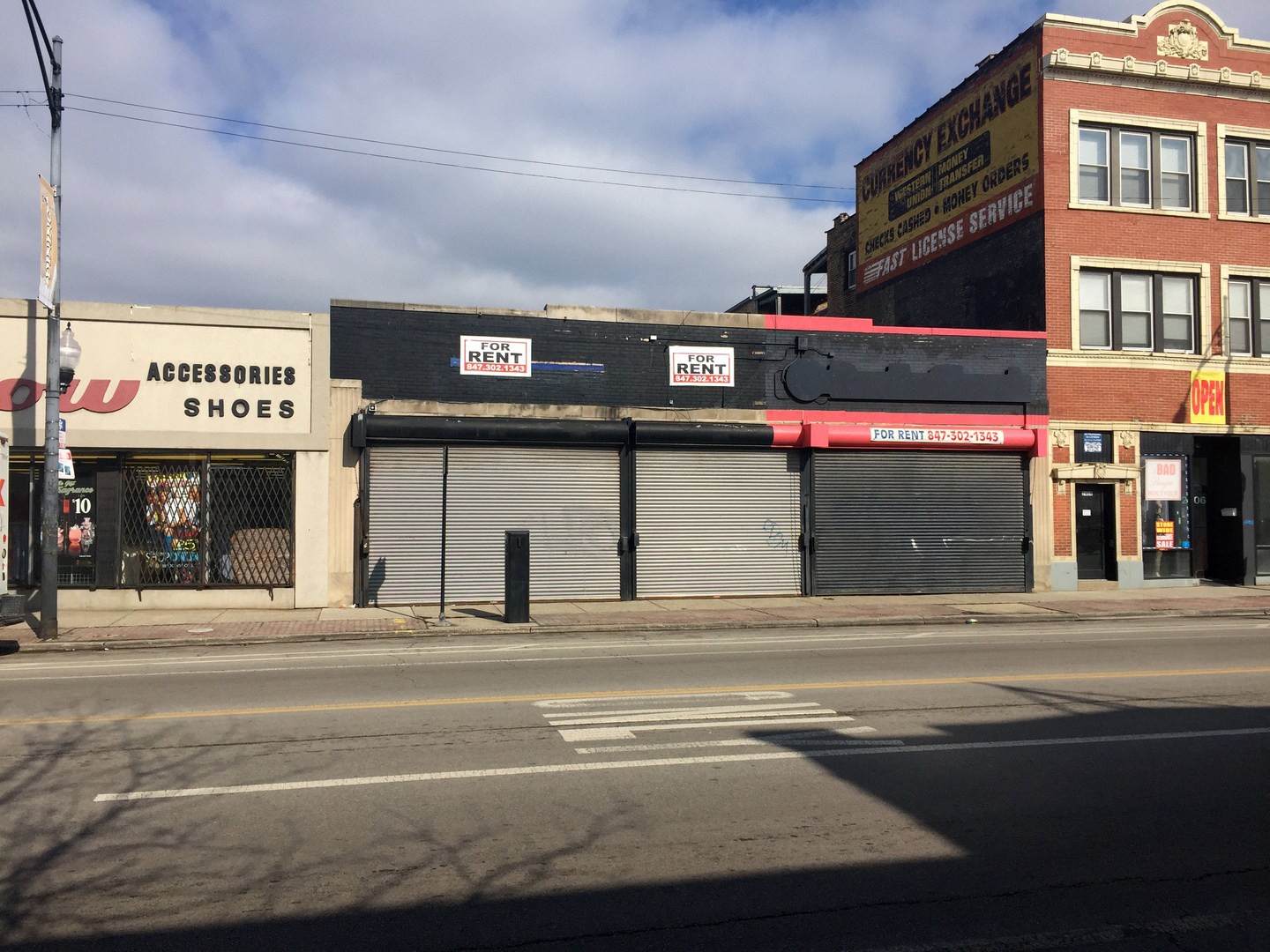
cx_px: 635
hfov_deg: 61.7
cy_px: 476
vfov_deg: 48.2
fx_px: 1064
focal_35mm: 29
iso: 32
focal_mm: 4.15
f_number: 2.2
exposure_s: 1/2825
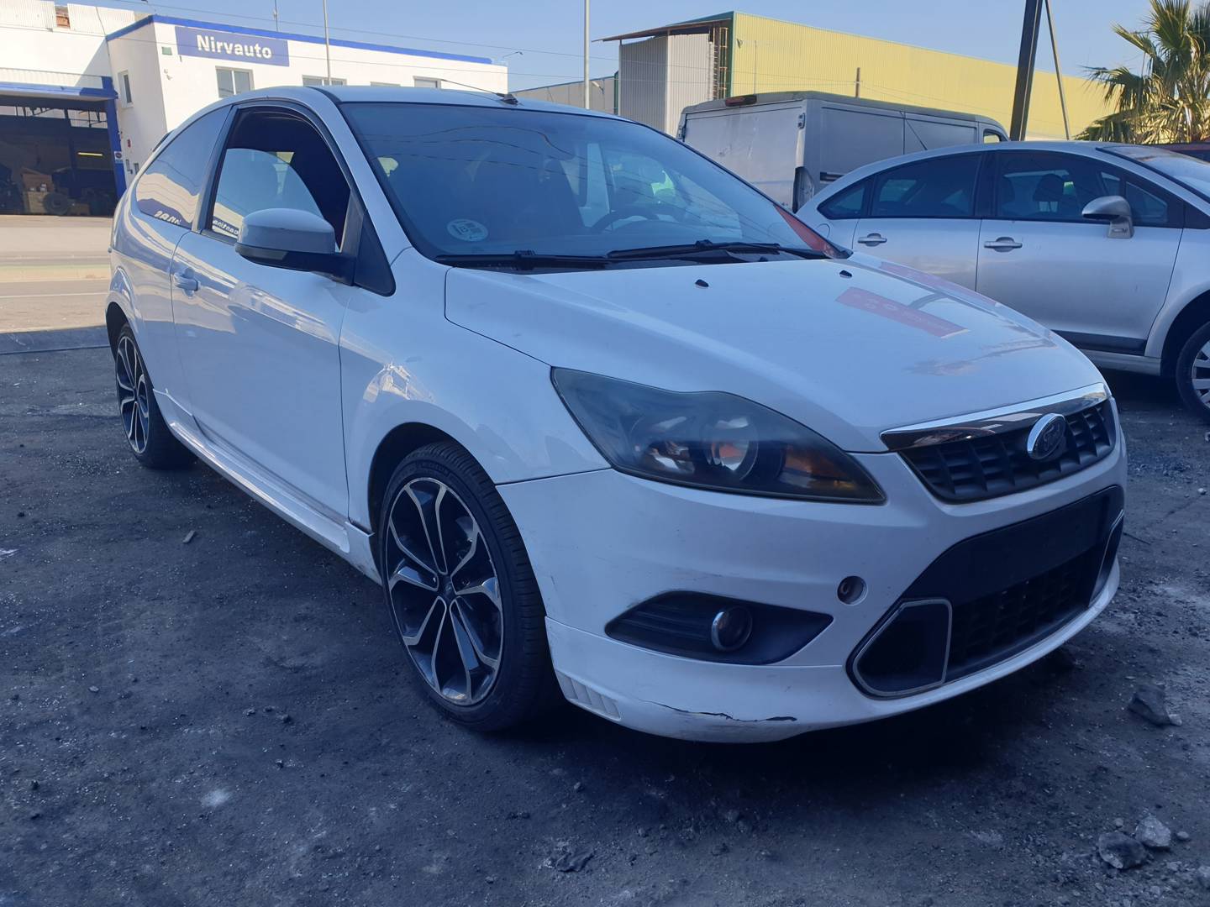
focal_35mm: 26
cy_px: 454
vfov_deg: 53.1
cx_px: 605
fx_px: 909
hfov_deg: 67.3
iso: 50
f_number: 2.4
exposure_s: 1/551
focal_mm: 4.3
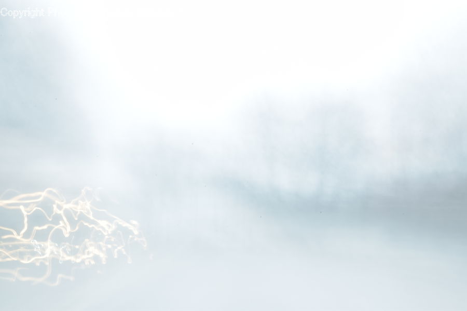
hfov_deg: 15.2
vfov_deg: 10.1
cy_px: 156
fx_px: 1750
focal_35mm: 135
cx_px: 234
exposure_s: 10
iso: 100
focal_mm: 90
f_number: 36
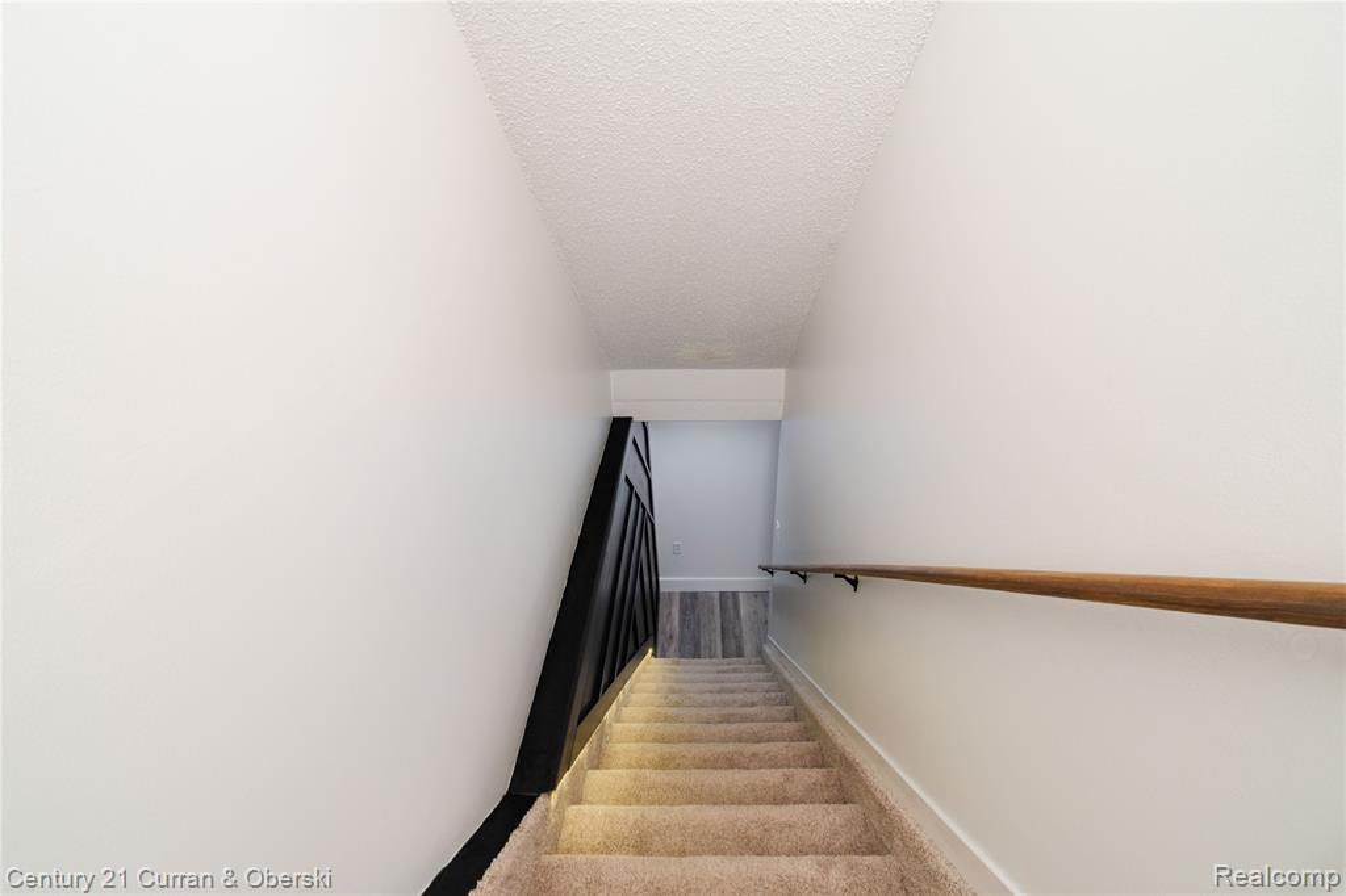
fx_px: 561
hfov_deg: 100.4
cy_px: 448
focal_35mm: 15
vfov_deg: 77.3
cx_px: 673
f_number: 8
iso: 500
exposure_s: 1/125
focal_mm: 10
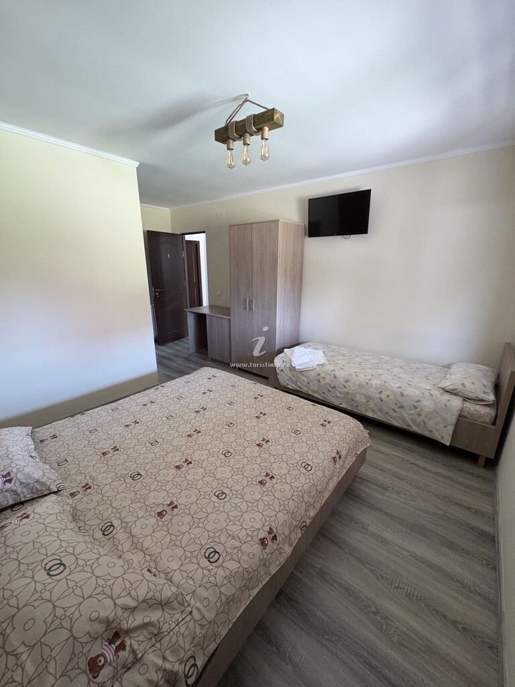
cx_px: 258
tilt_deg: -16.2
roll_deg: -1.0
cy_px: 344
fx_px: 278
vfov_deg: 102.1
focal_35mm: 14
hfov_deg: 85.7
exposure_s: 1/60
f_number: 2.2
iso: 500
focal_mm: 2.22
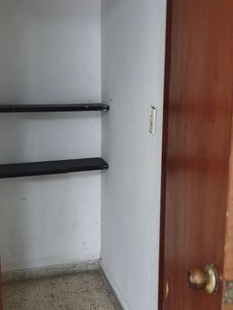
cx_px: 110
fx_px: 404
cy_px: 140
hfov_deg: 32.2
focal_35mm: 45
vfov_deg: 42.0
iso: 800
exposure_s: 1/119
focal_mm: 6.45
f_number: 1.62
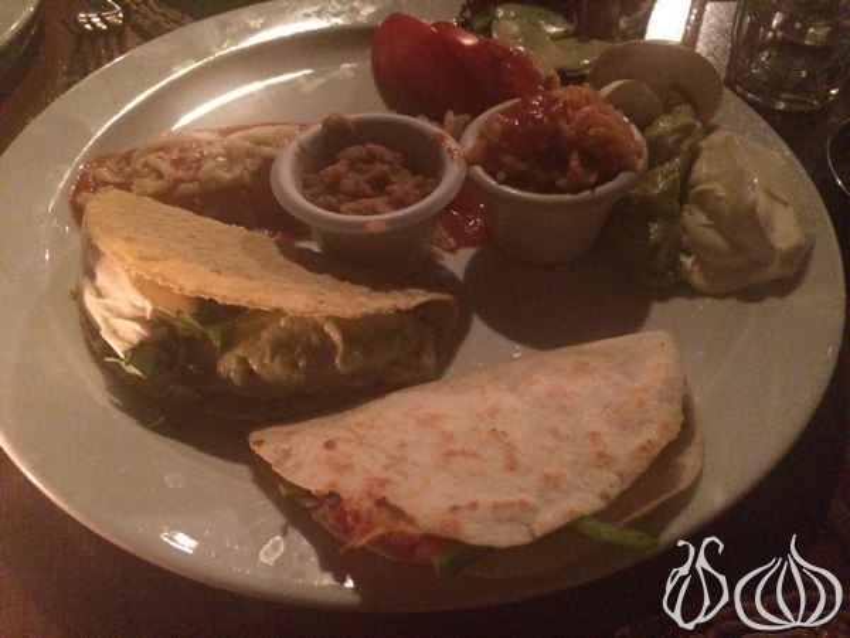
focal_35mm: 30
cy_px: 319
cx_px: 425
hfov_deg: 60.0
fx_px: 737
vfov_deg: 46.8
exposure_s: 1/15
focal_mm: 4.12
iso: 1000
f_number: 2.2
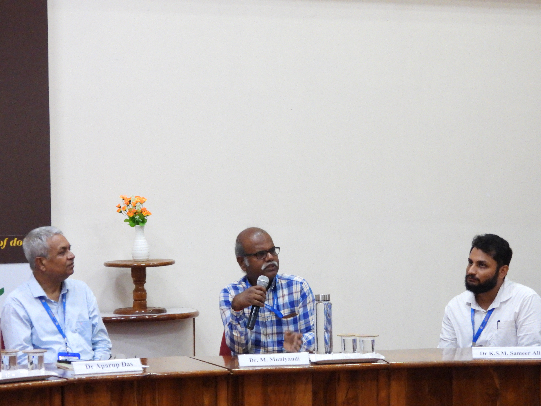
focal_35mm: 115
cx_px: 270
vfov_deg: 12.9
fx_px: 1797
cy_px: 203
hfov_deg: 17.1
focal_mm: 20.5
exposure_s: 1/30
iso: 1250
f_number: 4
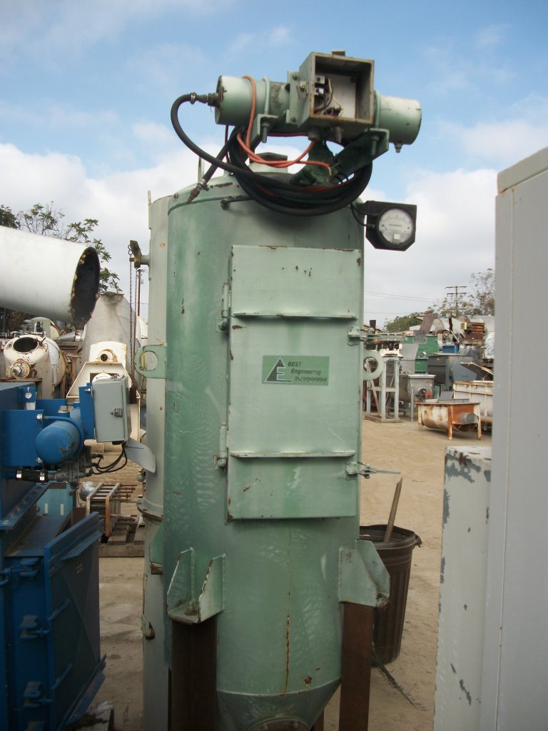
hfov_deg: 44.2
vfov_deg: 56.8
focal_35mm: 32
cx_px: 274
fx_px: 675
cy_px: 366
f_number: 8.8
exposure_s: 1/125
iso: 80
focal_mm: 5.7
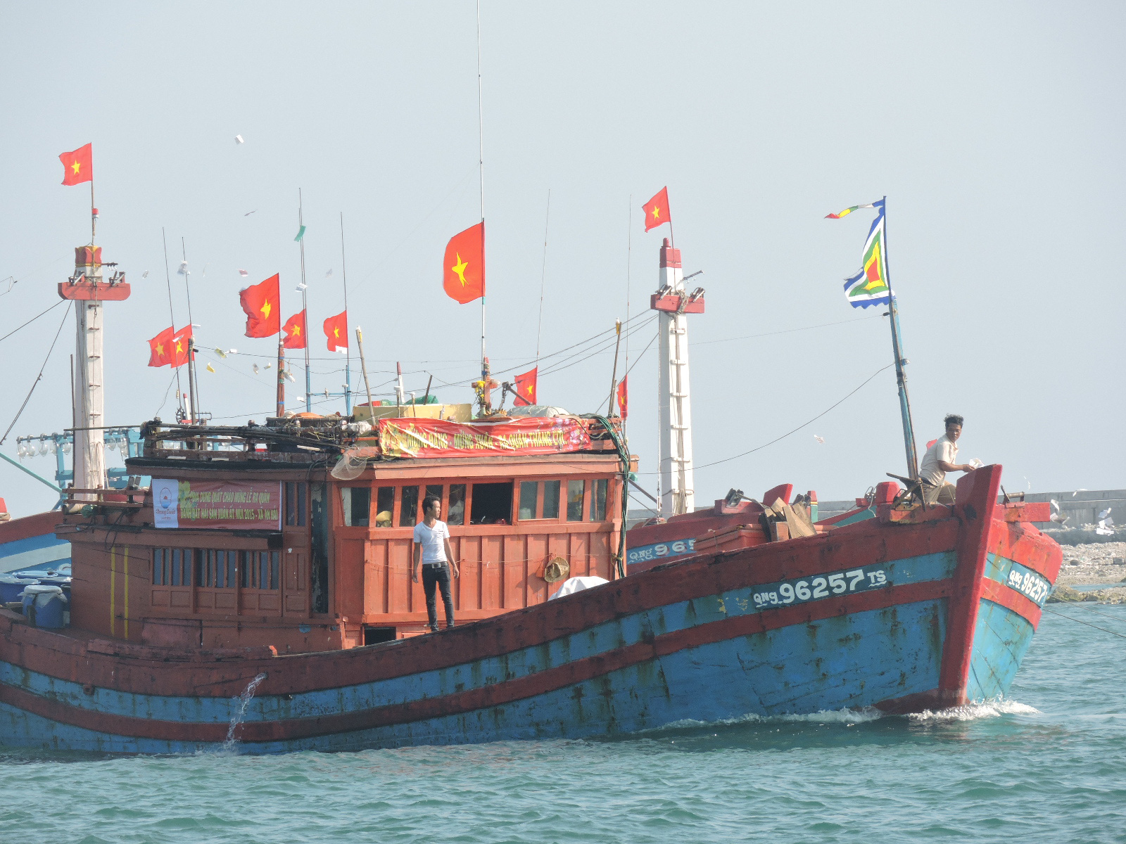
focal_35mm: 400
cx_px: 563
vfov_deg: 3.7
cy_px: 422
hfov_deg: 5.0
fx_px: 13011
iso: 100
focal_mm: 71.7
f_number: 5.6
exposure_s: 1/250
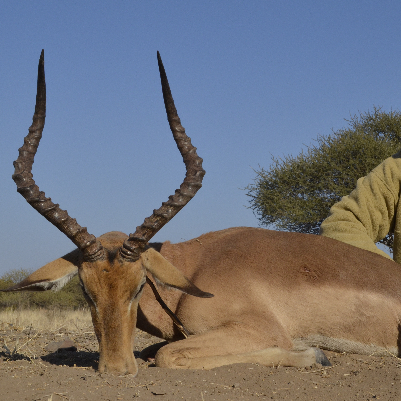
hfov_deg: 23.6
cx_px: 276
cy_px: 197
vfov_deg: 23.8
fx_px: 953
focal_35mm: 73
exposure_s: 1/800
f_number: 16
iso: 800
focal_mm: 35
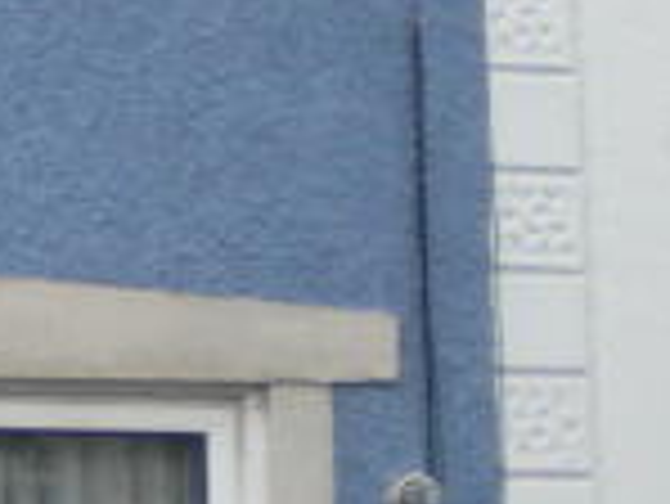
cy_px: -162
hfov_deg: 7.9
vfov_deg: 6.1
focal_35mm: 241
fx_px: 4668
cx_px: -531
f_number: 3.1
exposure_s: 1/138
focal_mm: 6.3
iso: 113
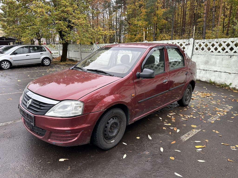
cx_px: 119
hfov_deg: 71.6
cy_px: 89
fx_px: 165
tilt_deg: -11.7
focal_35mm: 24
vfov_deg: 56.8
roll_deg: -0.6
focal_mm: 6.86
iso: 80
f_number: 1.78
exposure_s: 1/121
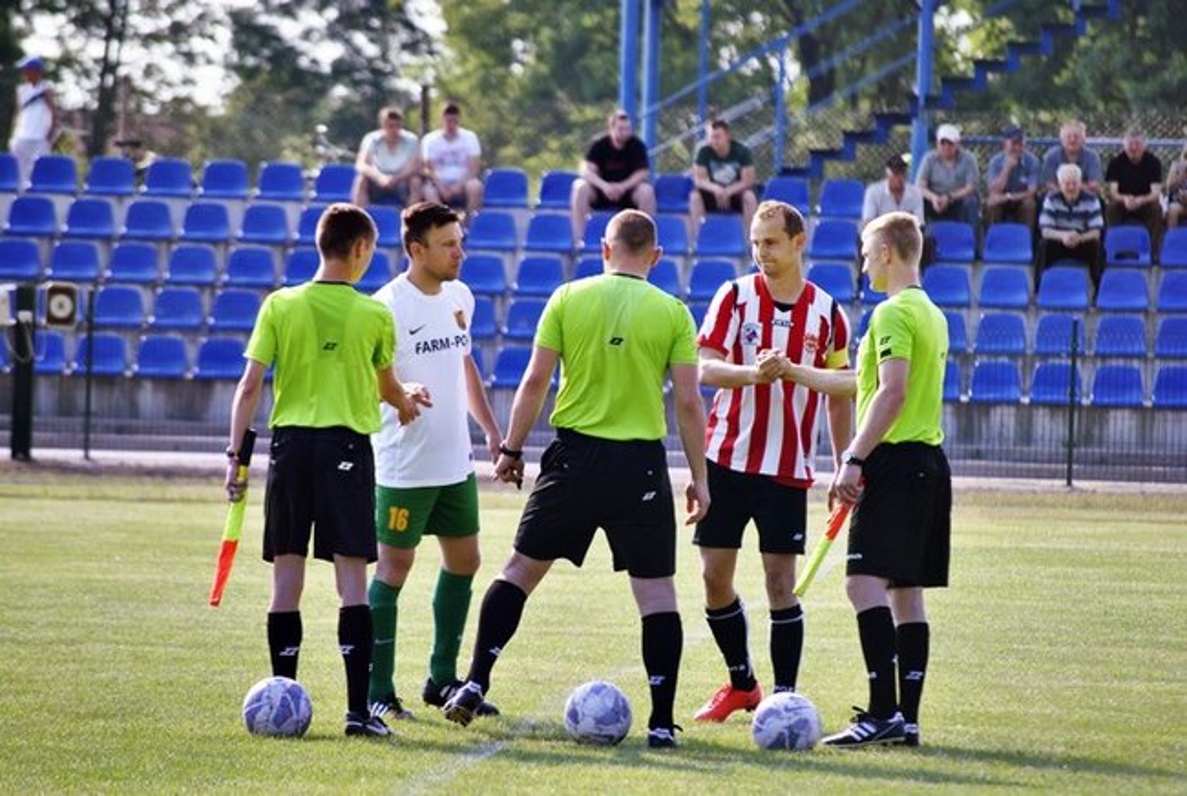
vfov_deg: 4.6
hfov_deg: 6.9
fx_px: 9910
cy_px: 398
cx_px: 594
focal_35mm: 300
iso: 320
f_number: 5.6
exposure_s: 1/500
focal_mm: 200
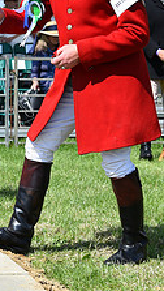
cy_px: 98
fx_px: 1048
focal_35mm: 136
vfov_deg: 15.7
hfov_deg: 8.3
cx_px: -203
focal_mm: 50
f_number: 5.6
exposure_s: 1/1250
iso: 200
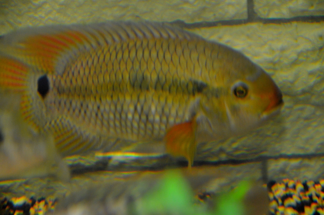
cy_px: 108
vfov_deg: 7.6
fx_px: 1617
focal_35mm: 180
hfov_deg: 11.4
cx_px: 162
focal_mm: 120
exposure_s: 1/60
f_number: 6
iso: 2800
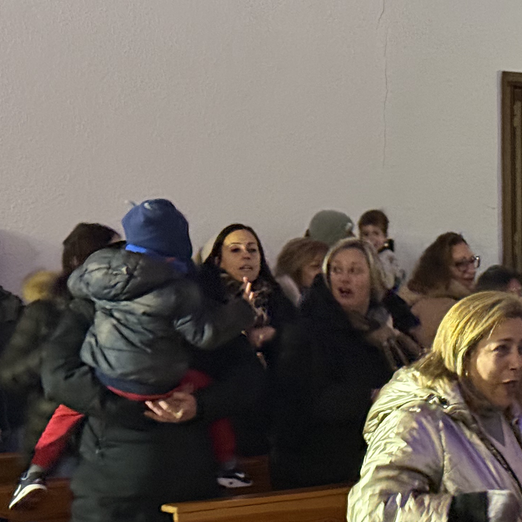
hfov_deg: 14.4
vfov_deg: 14.9
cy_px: 334
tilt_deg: -3.8
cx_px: 655
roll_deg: +0.3
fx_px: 1996
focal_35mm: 117
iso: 640
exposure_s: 1/25
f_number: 1.78
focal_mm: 6.76
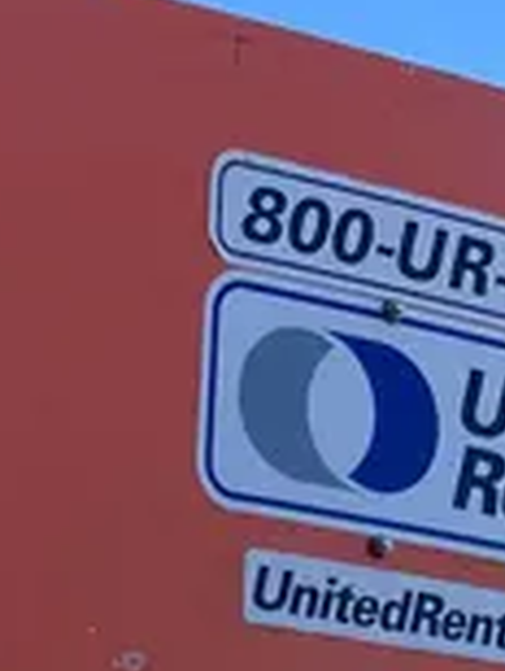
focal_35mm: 133
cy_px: 1540
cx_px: -39
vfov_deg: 12.2
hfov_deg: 11.0
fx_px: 2580
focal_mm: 3.99
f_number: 1.8
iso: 20
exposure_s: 1/284
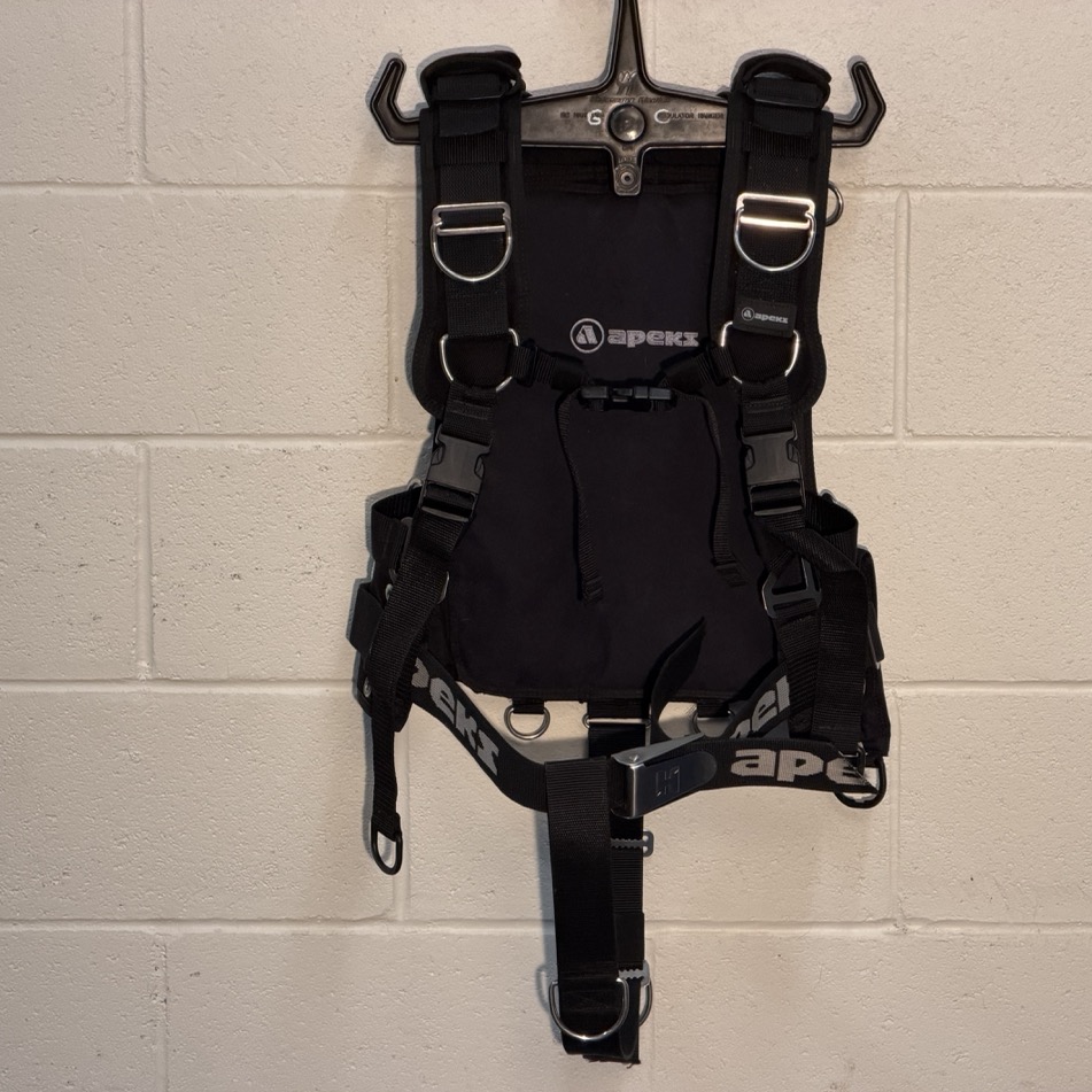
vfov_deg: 14.7
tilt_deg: -13.4
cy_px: 549
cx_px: 634
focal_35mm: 119
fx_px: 4247
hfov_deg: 14.6
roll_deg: -0.5
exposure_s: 1/120
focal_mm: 16.89
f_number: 2.8
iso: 250
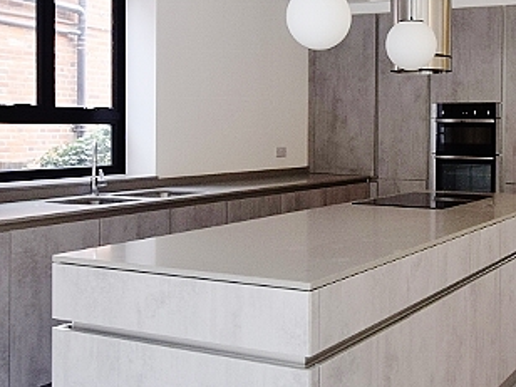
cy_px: 121
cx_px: 429
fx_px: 716
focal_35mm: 48
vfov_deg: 30.0
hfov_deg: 37.9
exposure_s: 1/80
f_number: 4.5
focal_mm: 10
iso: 400
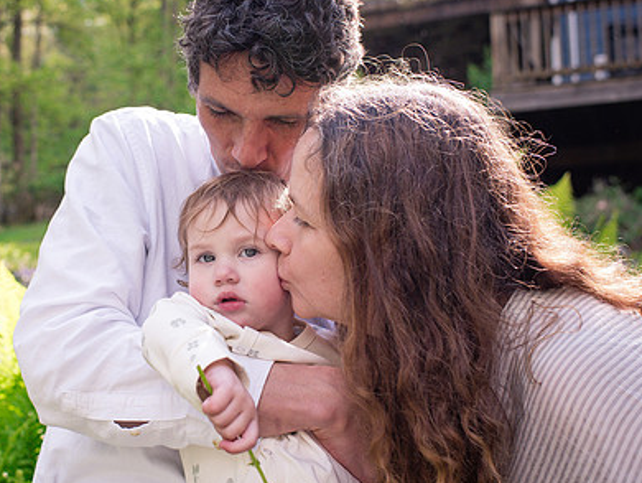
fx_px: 928
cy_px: 228
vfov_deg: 29.1
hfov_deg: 37.4
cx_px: 176
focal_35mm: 50
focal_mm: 35
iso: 800
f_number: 4.5
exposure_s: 1/1250
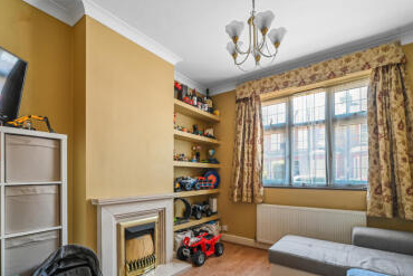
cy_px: 176
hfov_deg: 90.0
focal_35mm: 18
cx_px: 206
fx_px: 207
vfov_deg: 66.2
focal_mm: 14
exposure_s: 1.6
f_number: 8
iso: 400
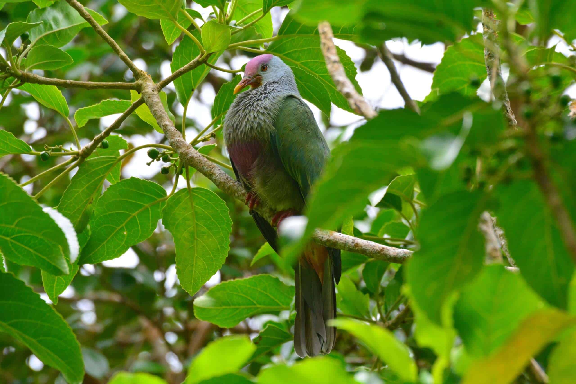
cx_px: 288
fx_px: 12000
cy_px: 192
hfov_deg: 2.7
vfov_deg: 1.8
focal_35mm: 750
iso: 1000
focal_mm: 500
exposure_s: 1/250
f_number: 16
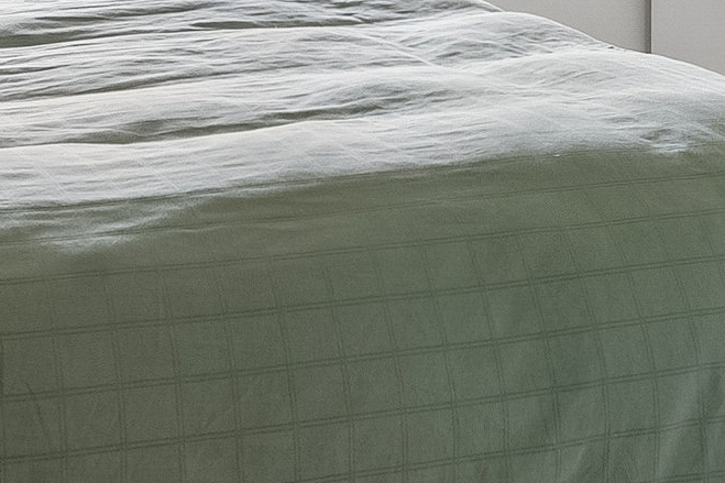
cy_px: -328
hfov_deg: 24.1
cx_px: 73
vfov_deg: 14.9
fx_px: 1651
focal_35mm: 82
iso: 200
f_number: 10
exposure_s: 1/40
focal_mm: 12
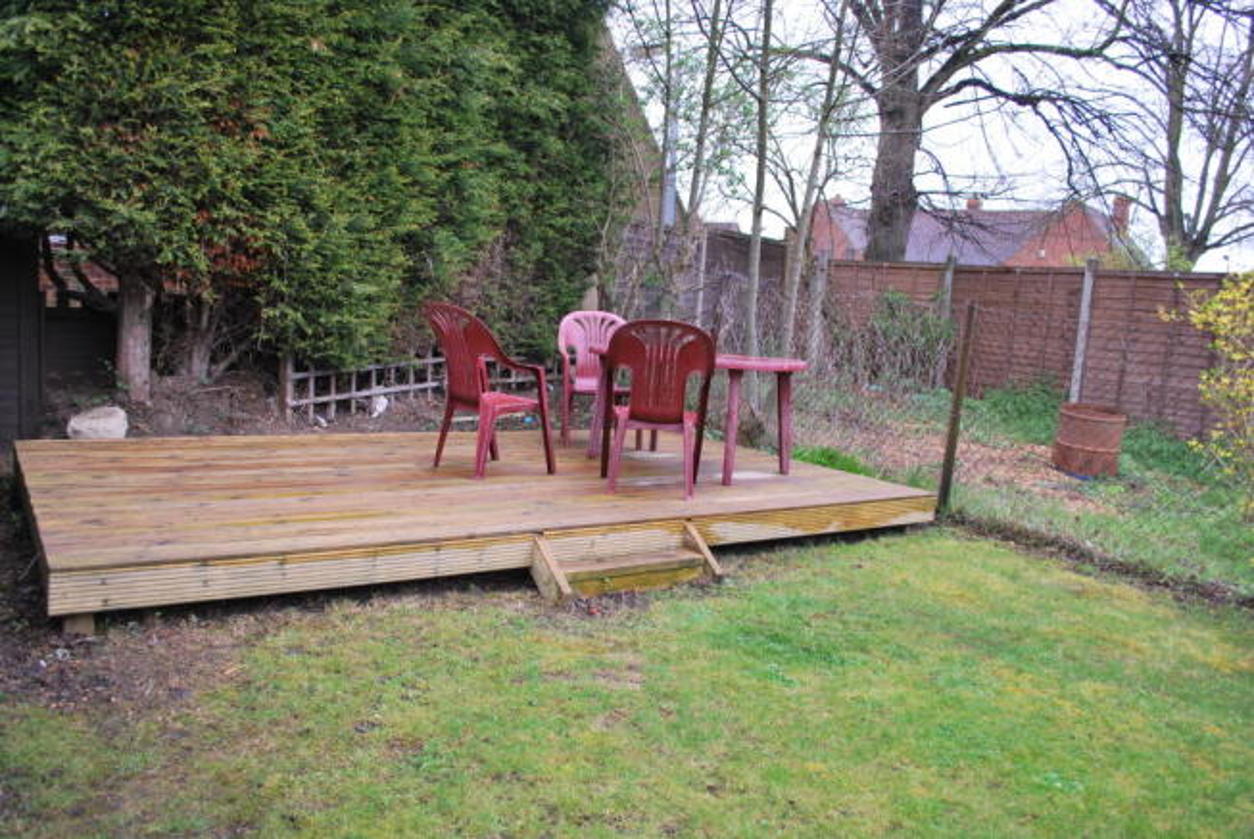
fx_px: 942
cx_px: 627
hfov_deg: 67.3
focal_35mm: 27
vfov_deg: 48.0
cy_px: 420
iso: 200
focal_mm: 18
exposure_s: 1/60
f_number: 4.5
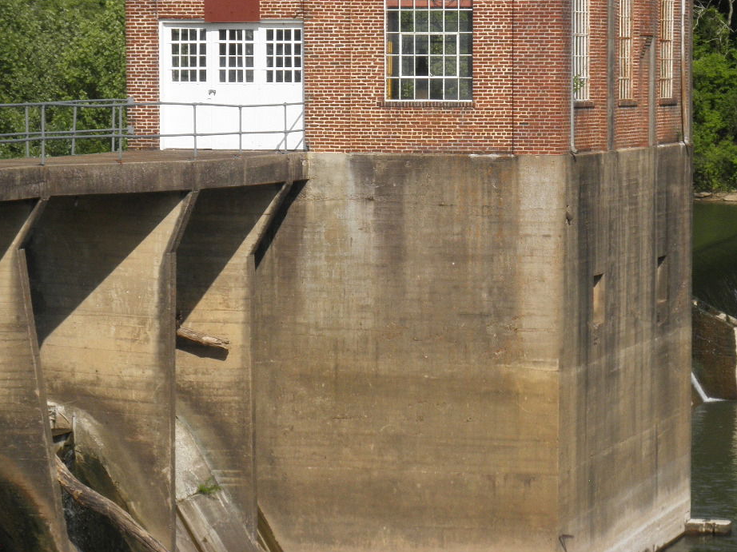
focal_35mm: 150
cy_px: 173
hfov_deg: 13.2
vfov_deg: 9.9
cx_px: 473
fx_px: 3193
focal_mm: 19.1
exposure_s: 1/125
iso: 80
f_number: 12.4
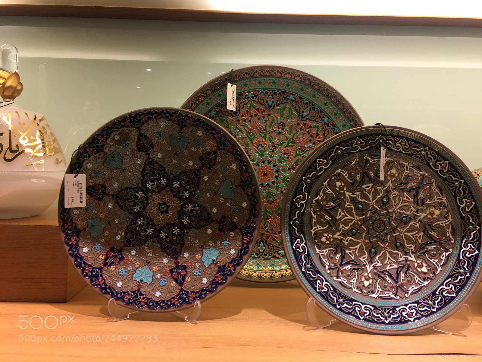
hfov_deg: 61.7
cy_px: 181
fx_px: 404
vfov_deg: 48.2
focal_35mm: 29
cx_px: 241
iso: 32
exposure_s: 1/33
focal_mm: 4.15
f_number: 2.2
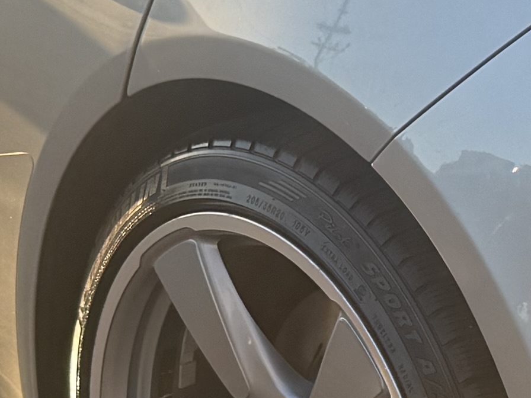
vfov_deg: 9.7
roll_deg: +0.5
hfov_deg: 12.7
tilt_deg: -23.0
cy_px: 206
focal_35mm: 153
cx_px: 574
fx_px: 2347
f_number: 1.78
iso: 100
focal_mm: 6.76
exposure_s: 1/1174
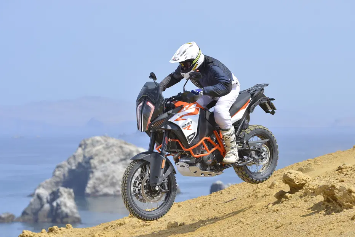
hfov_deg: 13.1
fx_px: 1549
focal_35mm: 157
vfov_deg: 8.7
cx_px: 183
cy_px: 131
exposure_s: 1/1250
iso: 200
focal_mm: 122
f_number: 5
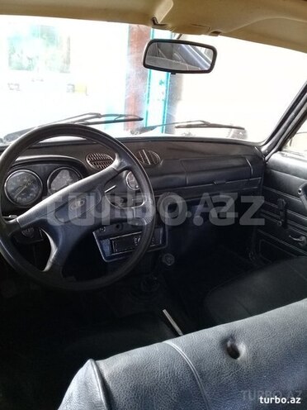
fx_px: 367
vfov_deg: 58.4
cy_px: 205
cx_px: 154
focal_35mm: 31
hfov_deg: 45.4
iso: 160
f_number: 2.2
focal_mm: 3.3
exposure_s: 1/33
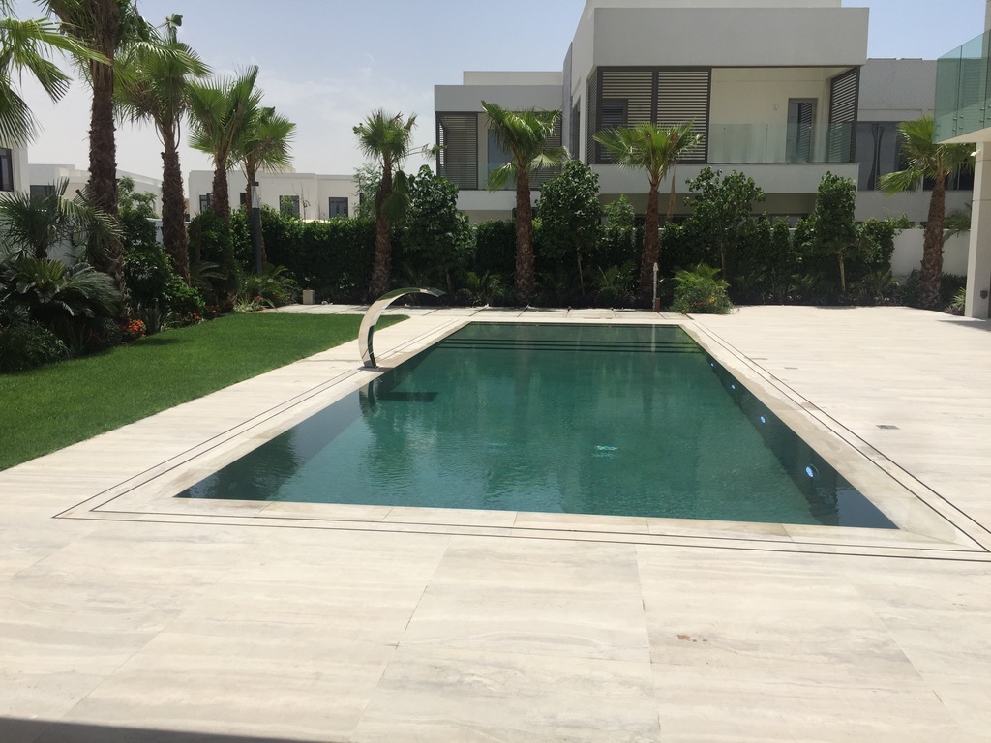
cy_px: 372
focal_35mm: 29
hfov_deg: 61.7
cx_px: 496
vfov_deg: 48.2
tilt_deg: -7.0
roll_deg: -2.0
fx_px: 830
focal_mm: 4.15
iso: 32
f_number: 2.2
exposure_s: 1/3049
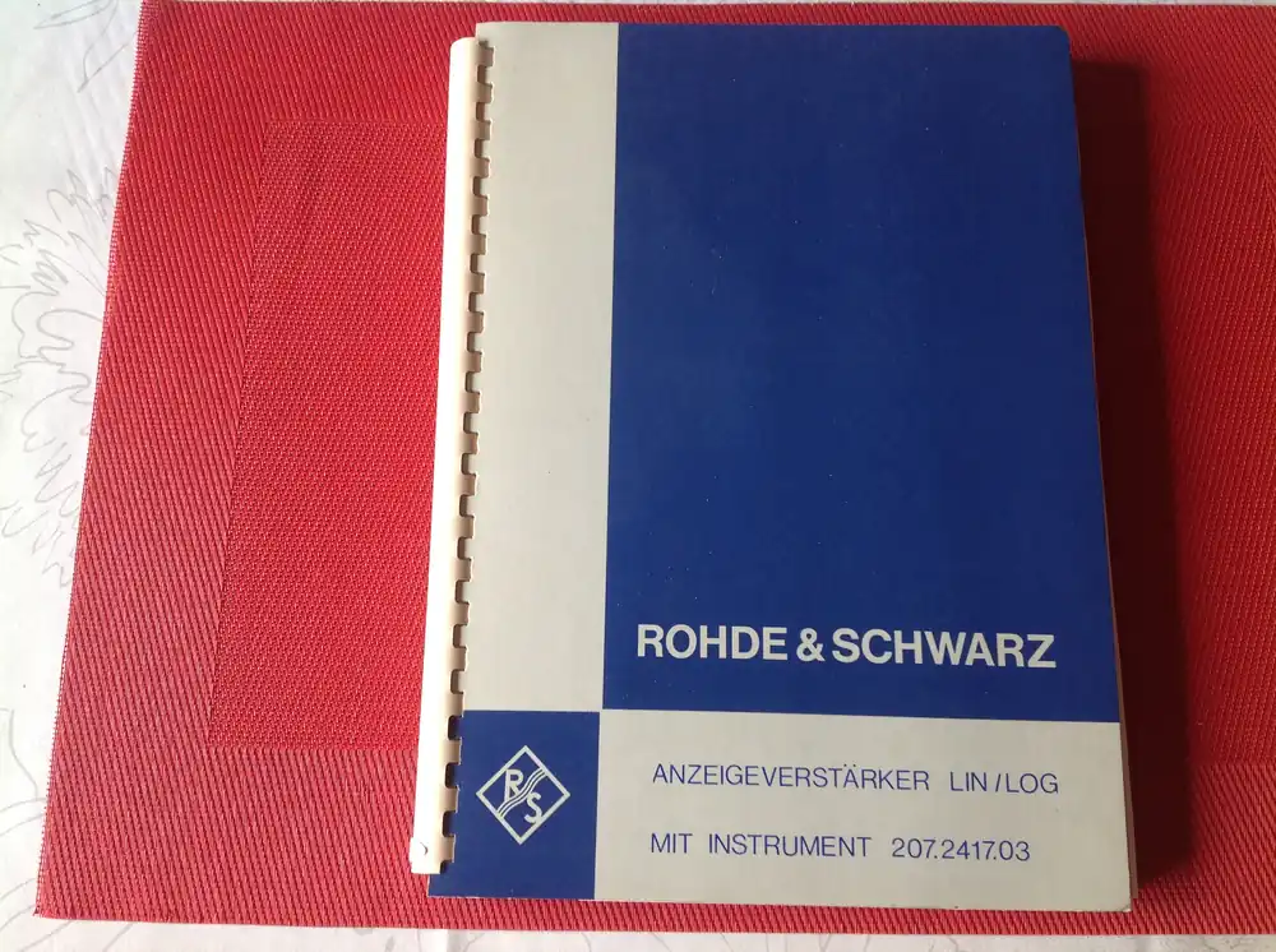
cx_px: 638
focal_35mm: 35
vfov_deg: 40.6
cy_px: 476
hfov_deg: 52.7
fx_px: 1288
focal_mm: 4.28
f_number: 2.4
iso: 64
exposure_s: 1/60
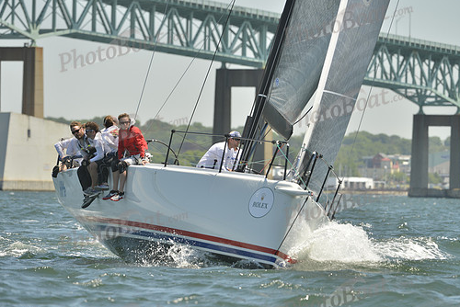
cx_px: 236
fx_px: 4449
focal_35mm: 348
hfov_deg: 5.9
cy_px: 168
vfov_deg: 4.0
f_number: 5
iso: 200
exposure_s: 1/800
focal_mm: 300
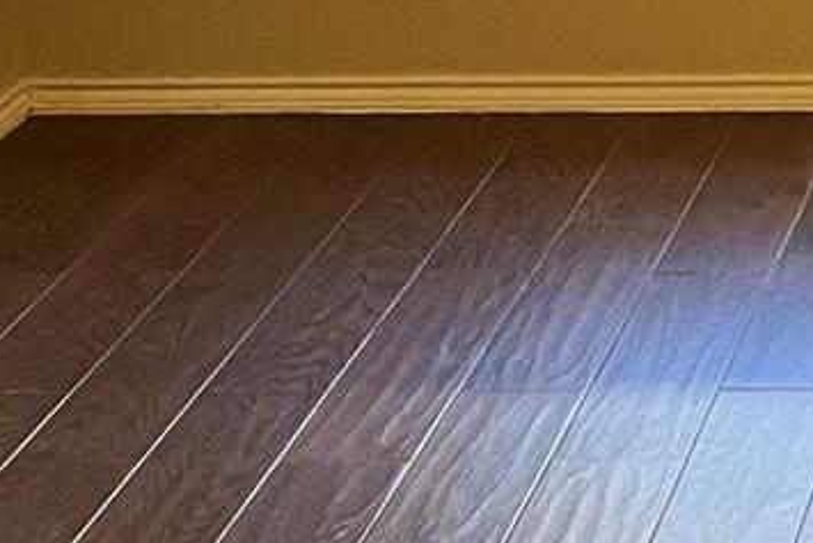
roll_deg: +1.4
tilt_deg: -11.3
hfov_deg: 12.8
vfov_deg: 8.5
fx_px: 3524
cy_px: -373
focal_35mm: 156
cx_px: 1026
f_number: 1.6
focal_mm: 5.1
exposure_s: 1/89
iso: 125
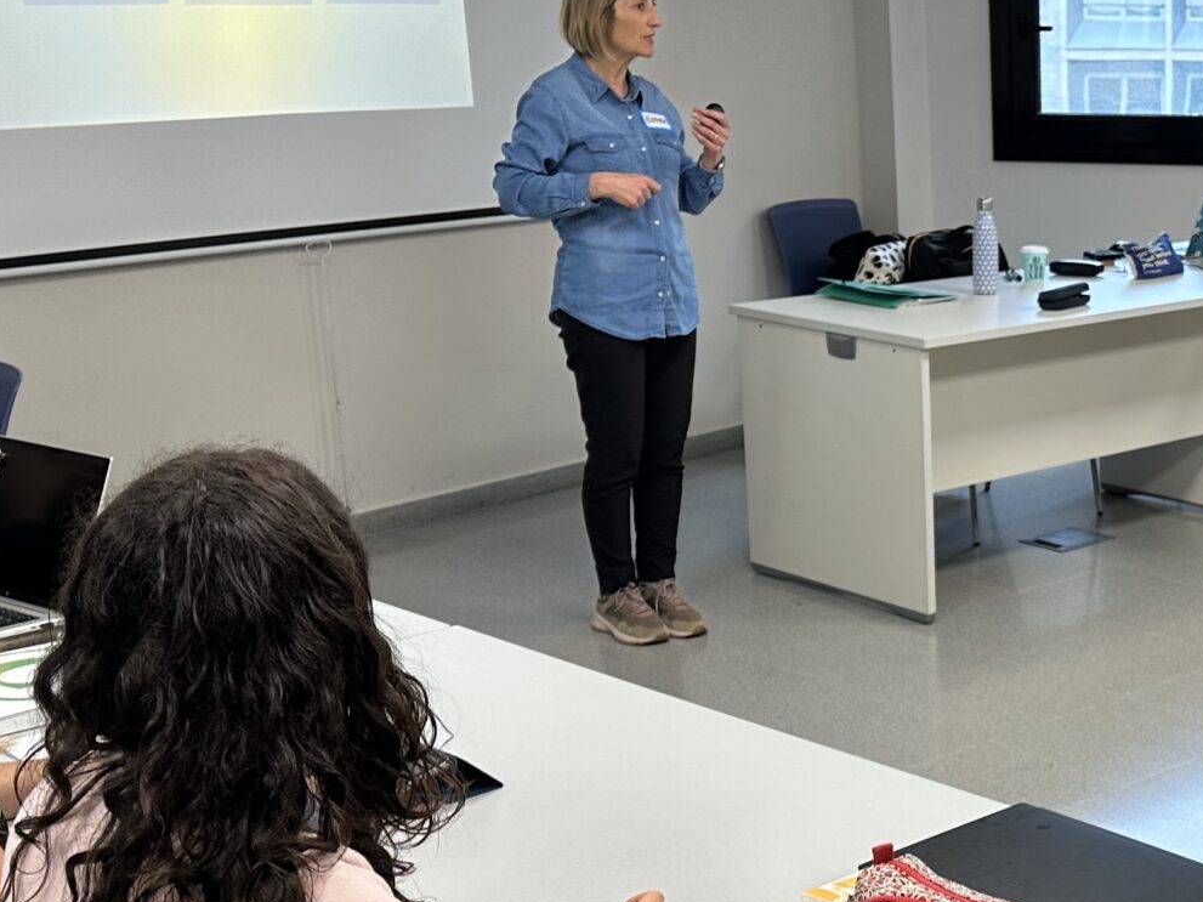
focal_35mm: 62
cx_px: 1181
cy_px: 557
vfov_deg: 23.6
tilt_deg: -14.0
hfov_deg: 29.3
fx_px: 2154
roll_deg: +0.3
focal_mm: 6.86
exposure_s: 1/120
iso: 80
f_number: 1.78
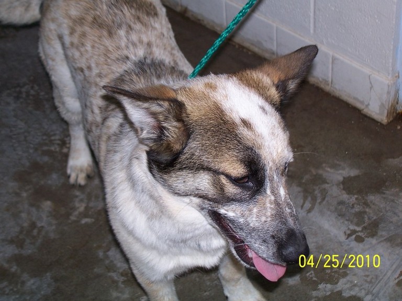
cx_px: 201
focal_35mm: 72
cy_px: 150
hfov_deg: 27.0
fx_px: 836
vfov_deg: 20.4
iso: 80
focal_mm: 12.3
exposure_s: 1/90
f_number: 3.4
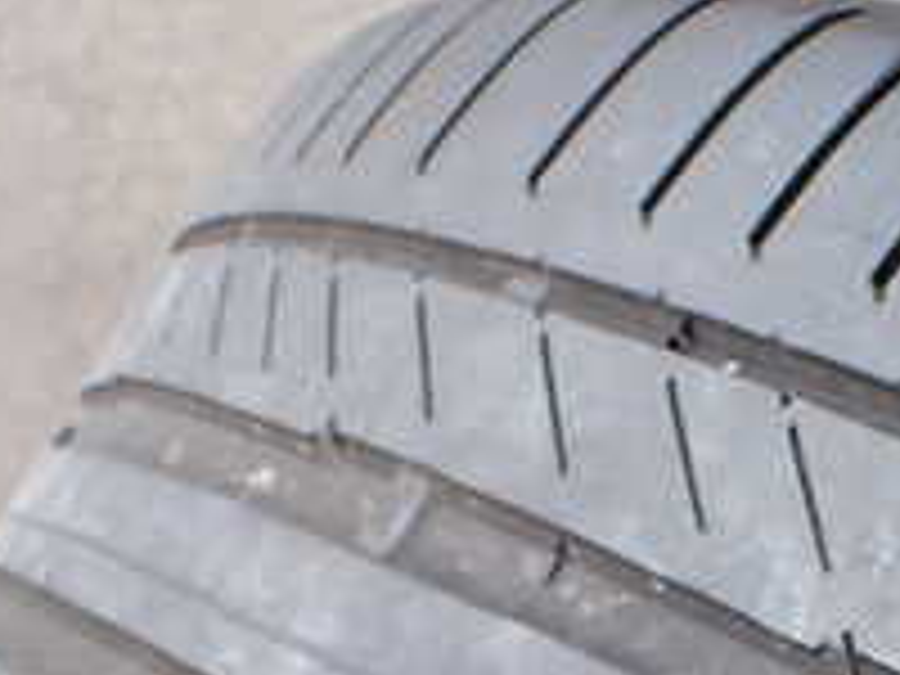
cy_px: 864
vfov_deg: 15.6
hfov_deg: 20.4
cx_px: 1071
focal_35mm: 90
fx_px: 2340
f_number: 2.3
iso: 160
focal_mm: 5.4
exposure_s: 1/125
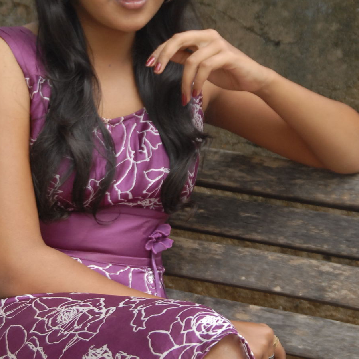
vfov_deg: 12.4
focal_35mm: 141
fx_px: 1654
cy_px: 130
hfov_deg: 12.4
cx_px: 179
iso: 400
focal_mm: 62
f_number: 5.6
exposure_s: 1/80
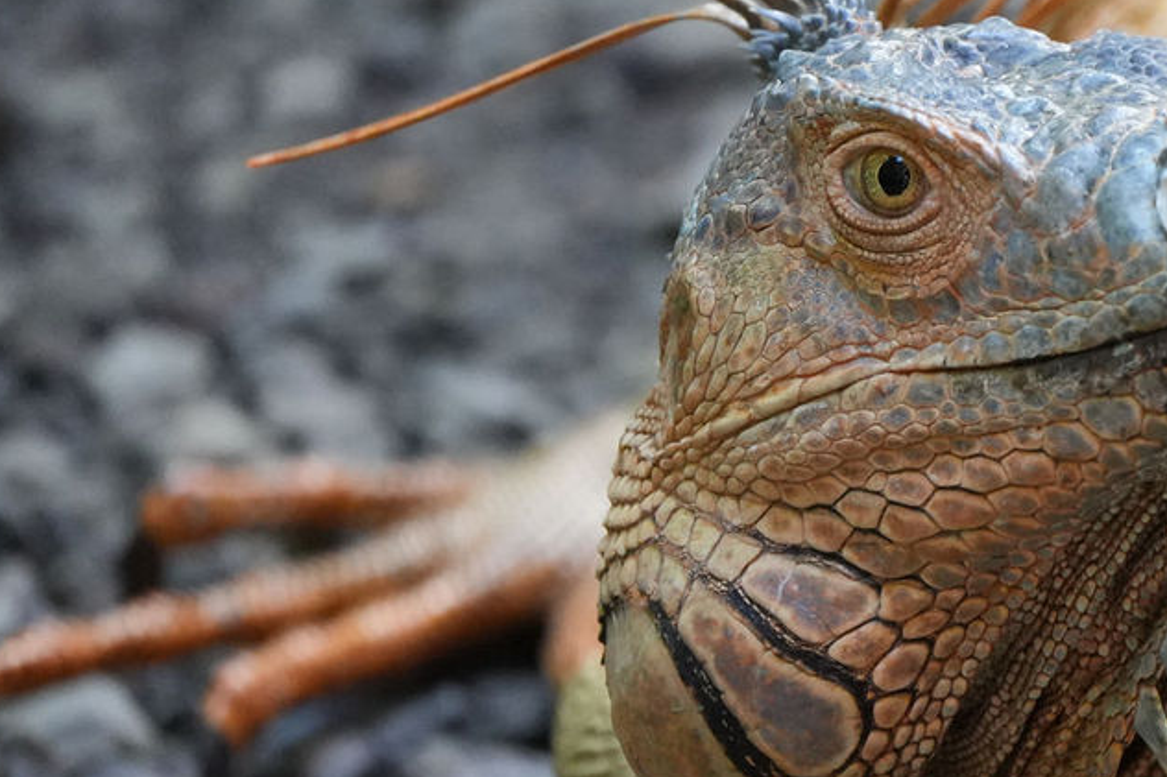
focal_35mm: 899
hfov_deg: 2.3
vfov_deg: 1.5
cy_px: 458
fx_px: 29133
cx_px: 1289
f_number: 6.3
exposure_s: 1/400
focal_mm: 355
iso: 8000
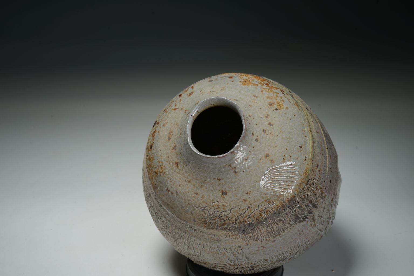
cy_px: 138
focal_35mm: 50
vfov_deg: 27.0
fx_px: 575
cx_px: 207
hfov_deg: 39.6
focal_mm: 50
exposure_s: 1/10
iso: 80
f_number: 16
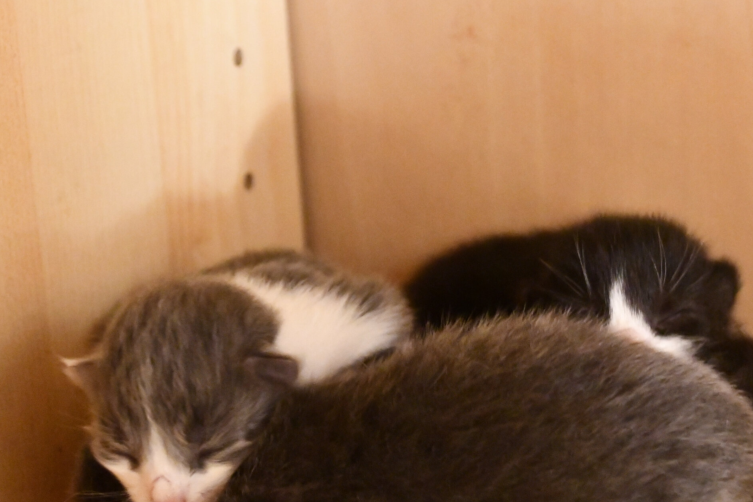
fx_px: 2739
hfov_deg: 15.6
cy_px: 295
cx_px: 534
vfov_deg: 10.5
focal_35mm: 131
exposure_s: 1/40
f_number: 5.6
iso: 12800
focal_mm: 55
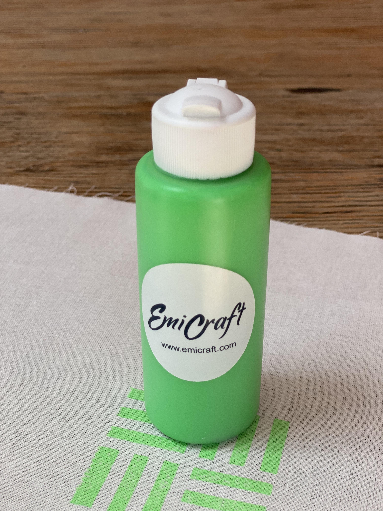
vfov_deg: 36.8
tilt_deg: -31.2
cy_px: 256
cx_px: 192
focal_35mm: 52
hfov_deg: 28.0
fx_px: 767
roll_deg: -1.0
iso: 50
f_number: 2
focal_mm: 6
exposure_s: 1/122
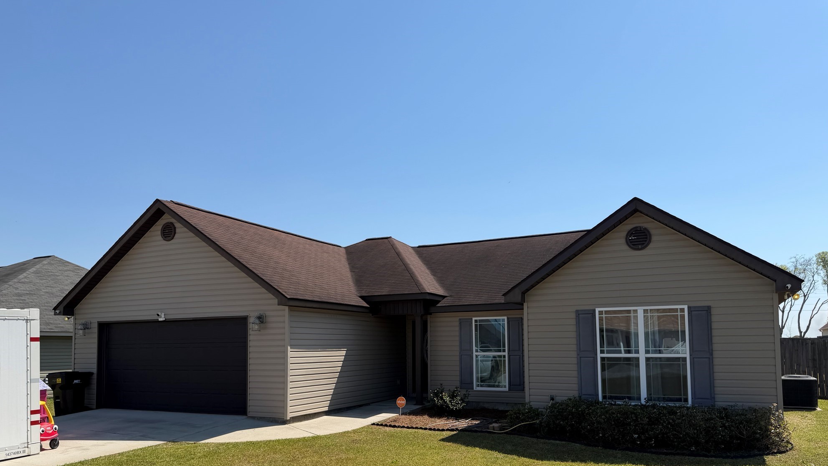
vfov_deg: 42.3
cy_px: 313
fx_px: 593
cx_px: 414
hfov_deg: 69.9
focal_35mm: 27
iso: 80
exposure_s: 1/5319
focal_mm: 6.76
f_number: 1.78
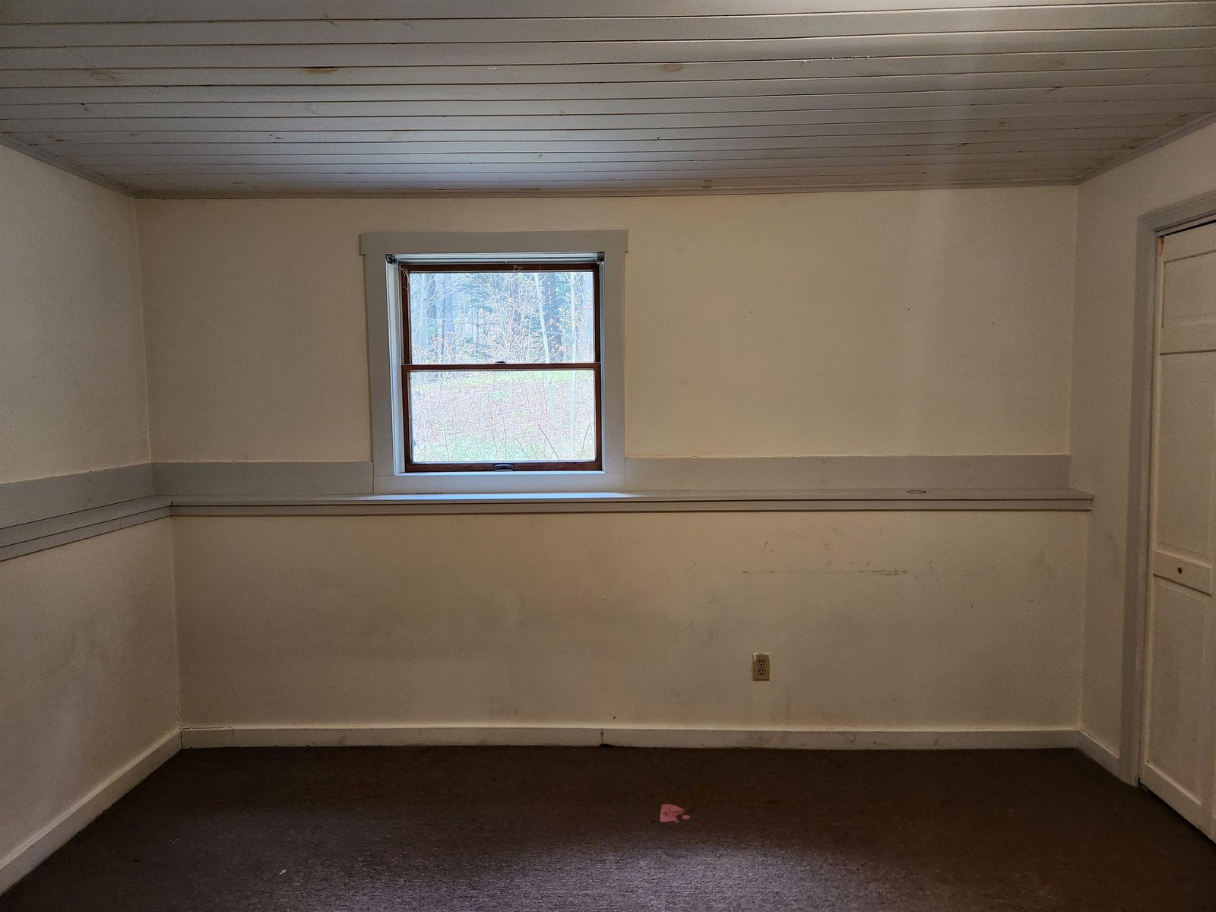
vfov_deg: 58.9
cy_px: 456
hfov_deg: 73.9
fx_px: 808
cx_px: 608
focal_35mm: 23
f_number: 1.8
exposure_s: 1/120
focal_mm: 5.4
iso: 250
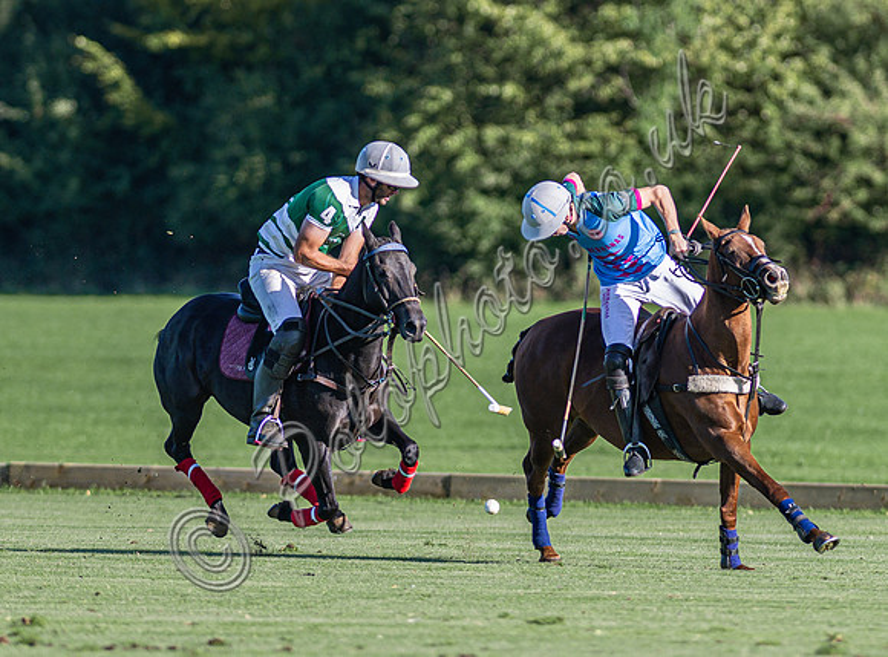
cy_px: 322
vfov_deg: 1.8
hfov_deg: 2.4
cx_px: 515
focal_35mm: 838
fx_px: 21400
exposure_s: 1/1600
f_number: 3.2
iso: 160
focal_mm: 300
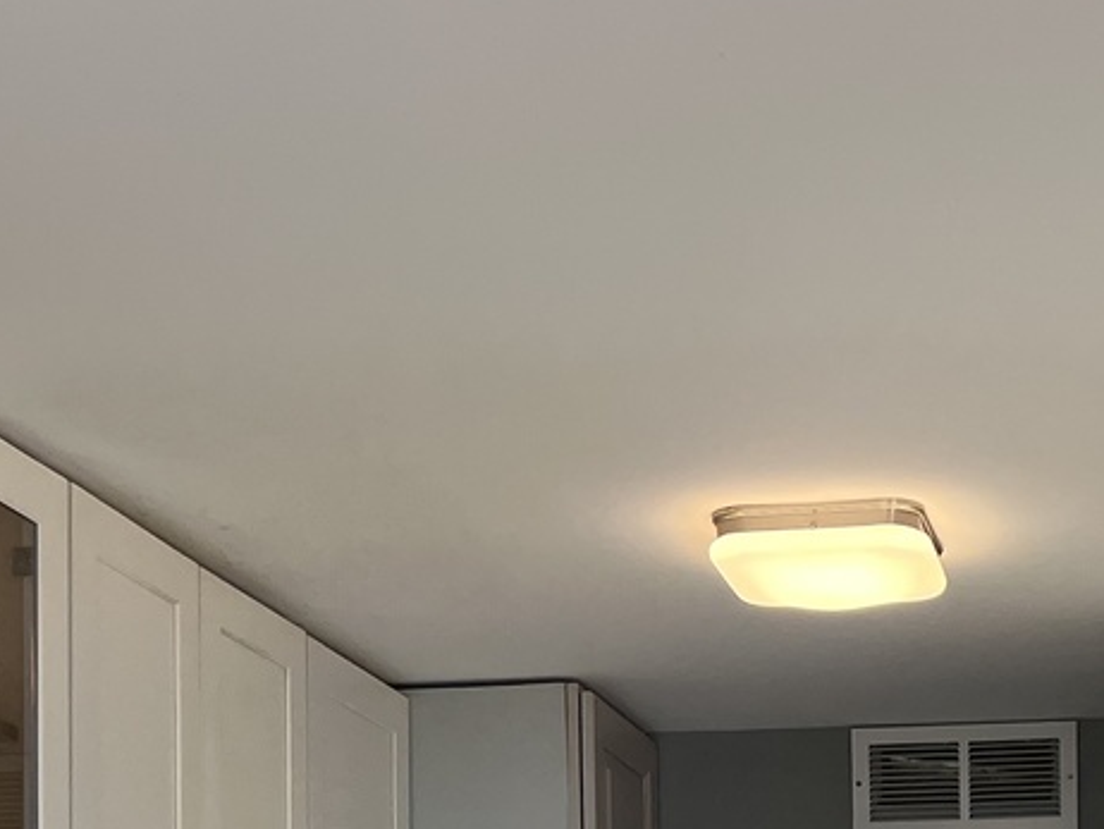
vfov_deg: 16.9
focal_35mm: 81
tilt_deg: +1.6
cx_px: 942
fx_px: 2585
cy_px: 1144
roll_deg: +1.1
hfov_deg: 23.6
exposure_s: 1/120
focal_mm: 5.7
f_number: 1.5
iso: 64
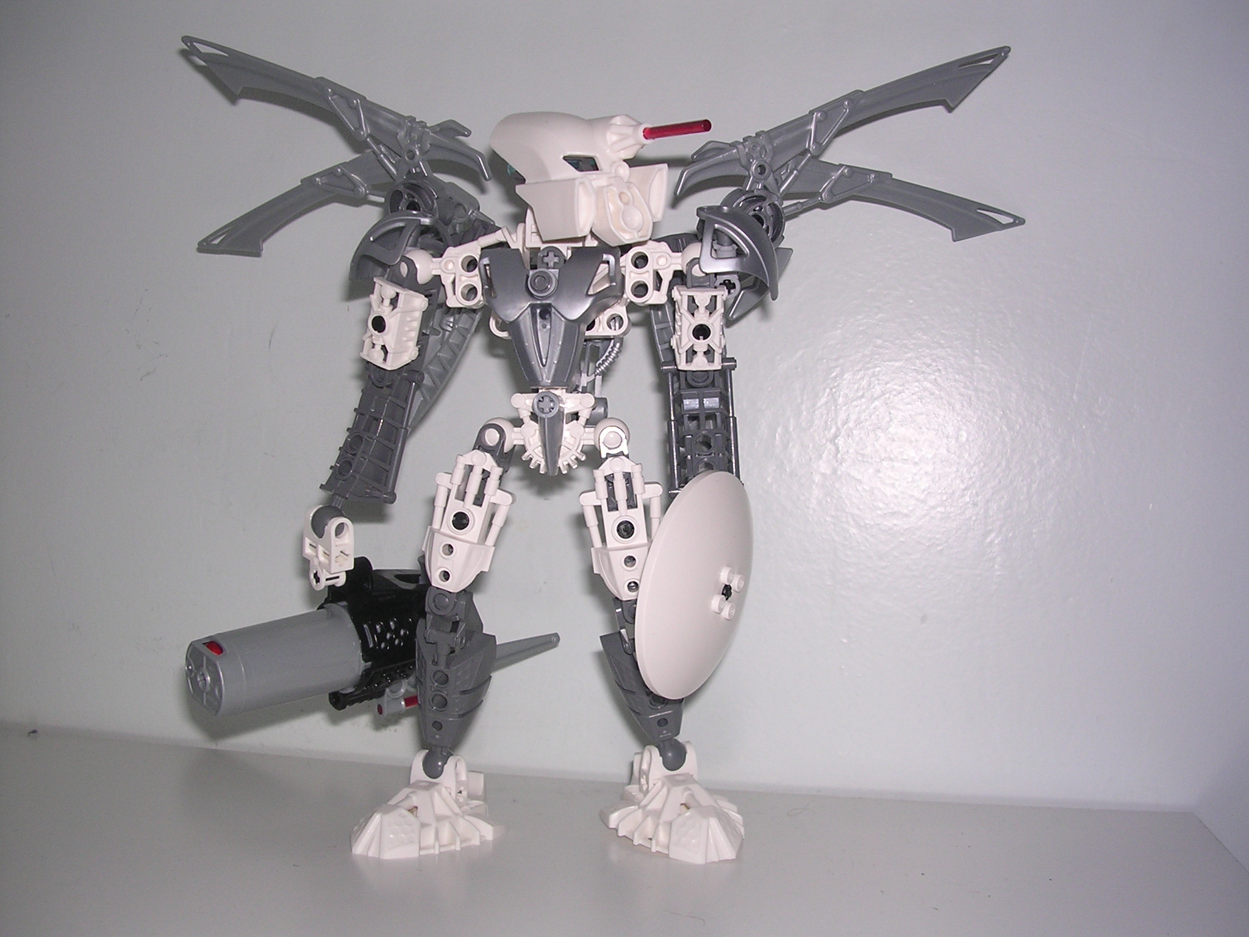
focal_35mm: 38
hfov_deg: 49.0
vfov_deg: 37.7
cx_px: 624
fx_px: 1371
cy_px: 468
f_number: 2.8
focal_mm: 5.8
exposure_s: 1/60.1
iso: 100
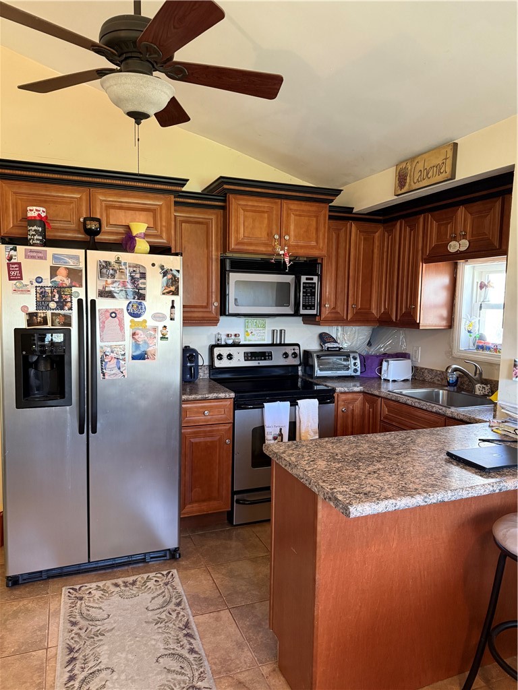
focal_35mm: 24
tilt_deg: -4.2
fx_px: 479
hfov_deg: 56.8
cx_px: 259
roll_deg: -0.7
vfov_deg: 71.6
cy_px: 345
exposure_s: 1/60
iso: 500
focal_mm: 6.76
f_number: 1.78
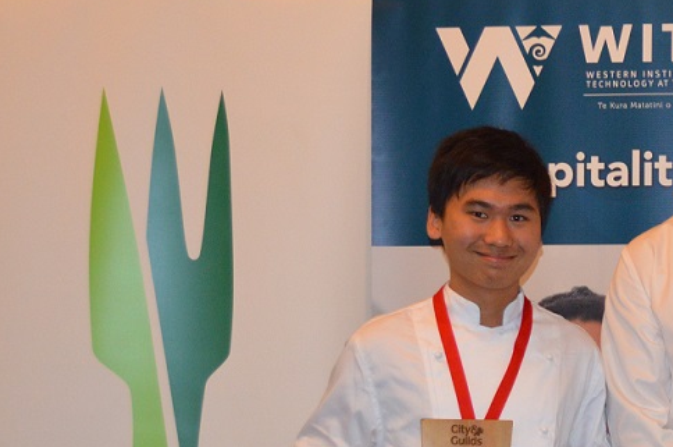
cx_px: 602
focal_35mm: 69
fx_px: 1288
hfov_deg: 28.2
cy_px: 408
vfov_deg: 19.3
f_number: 4
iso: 1000
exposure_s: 1/60
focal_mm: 22
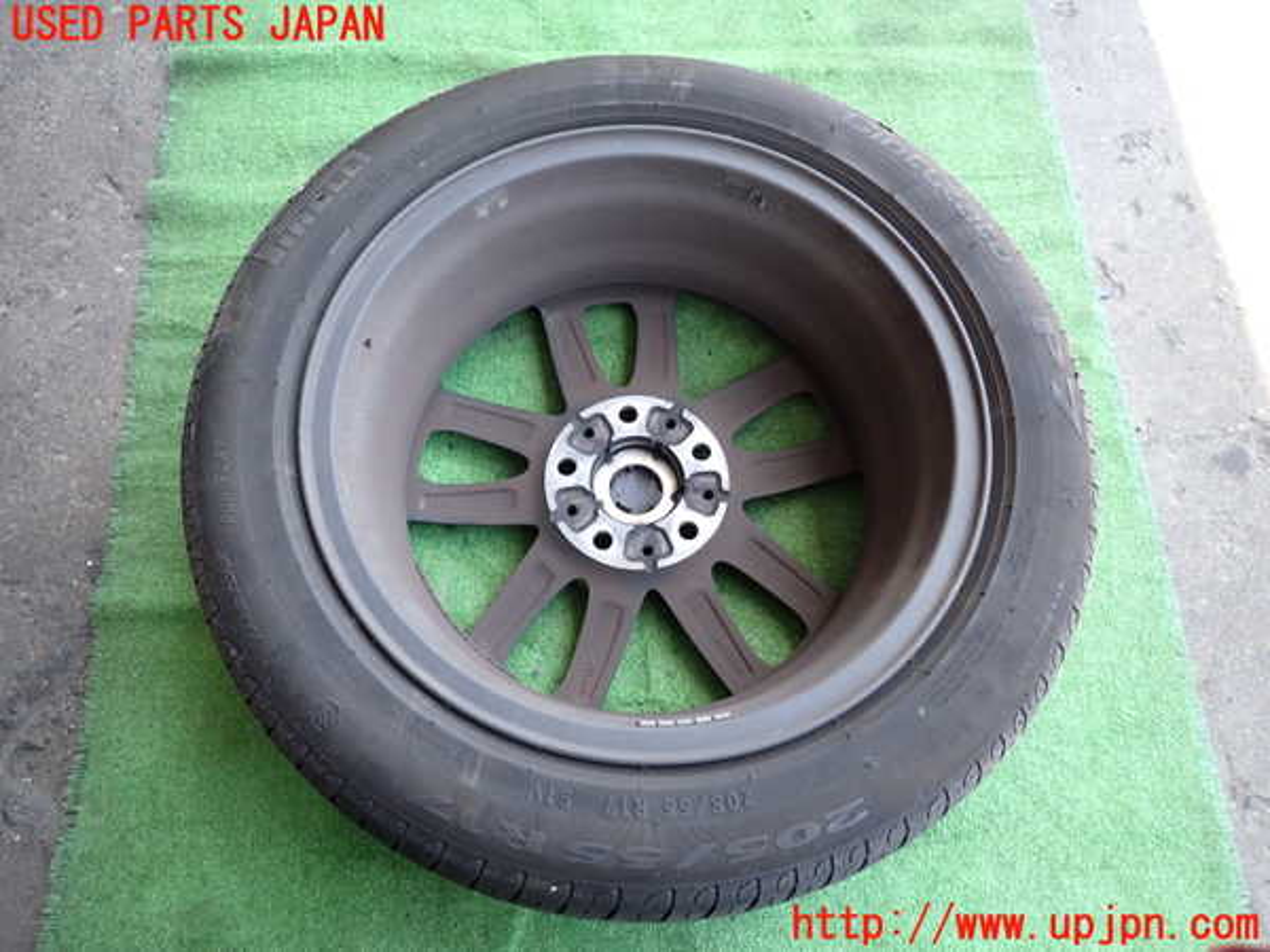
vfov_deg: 54.9
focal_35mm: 25
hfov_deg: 69.4
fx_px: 917
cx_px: 635
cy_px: 476
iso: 125
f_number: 2
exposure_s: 1/125
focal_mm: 4.5
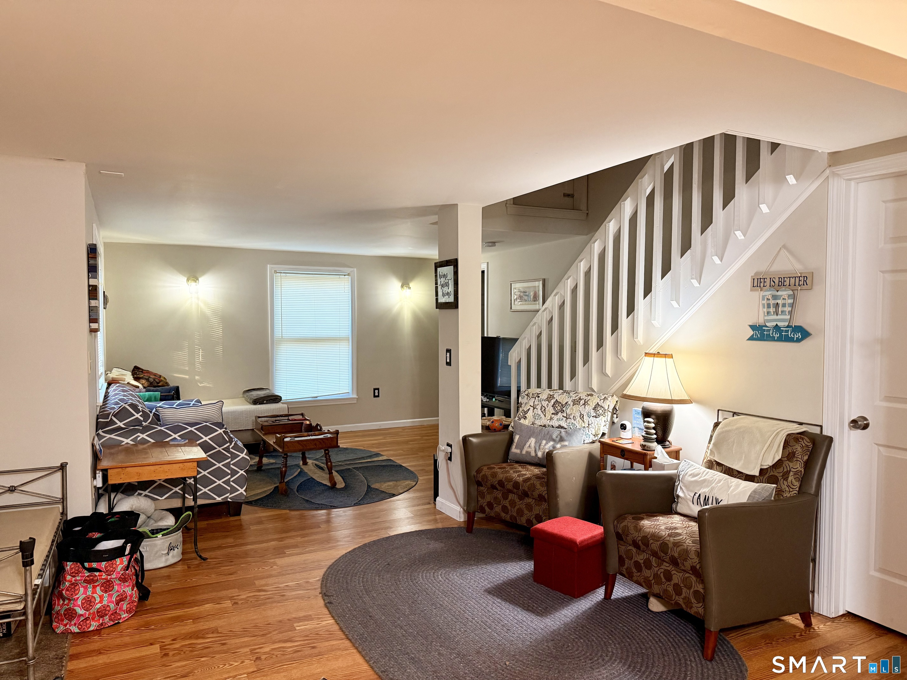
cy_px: 340
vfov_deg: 56.8
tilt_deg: -2.6
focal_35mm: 24
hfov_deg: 71.6
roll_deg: +0.2
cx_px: 454
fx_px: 629
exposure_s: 1/60
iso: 320
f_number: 1.78
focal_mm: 6.76
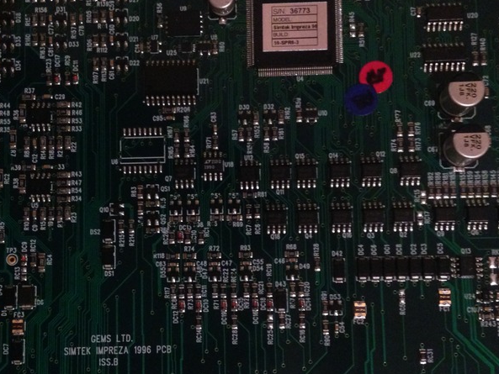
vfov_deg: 25.6
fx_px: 822
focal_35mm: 57
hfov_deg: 33.7
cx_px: 219
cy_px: 235
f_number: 2.4
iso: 400
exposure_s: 1/15
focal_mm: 4.12
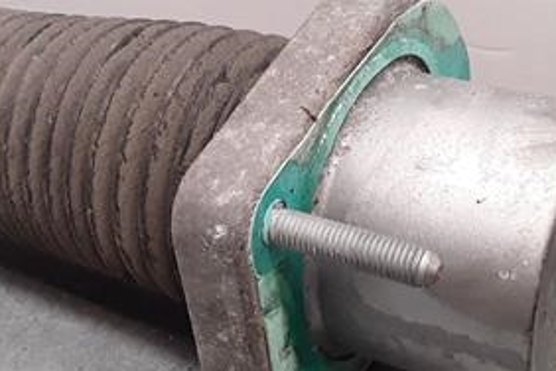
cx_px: 233
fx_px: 1019
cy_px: 124
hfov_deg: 30.5
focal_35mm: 66
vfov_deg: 20.5
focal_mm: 2.91
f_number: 1.9
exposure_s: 1/104
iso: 100
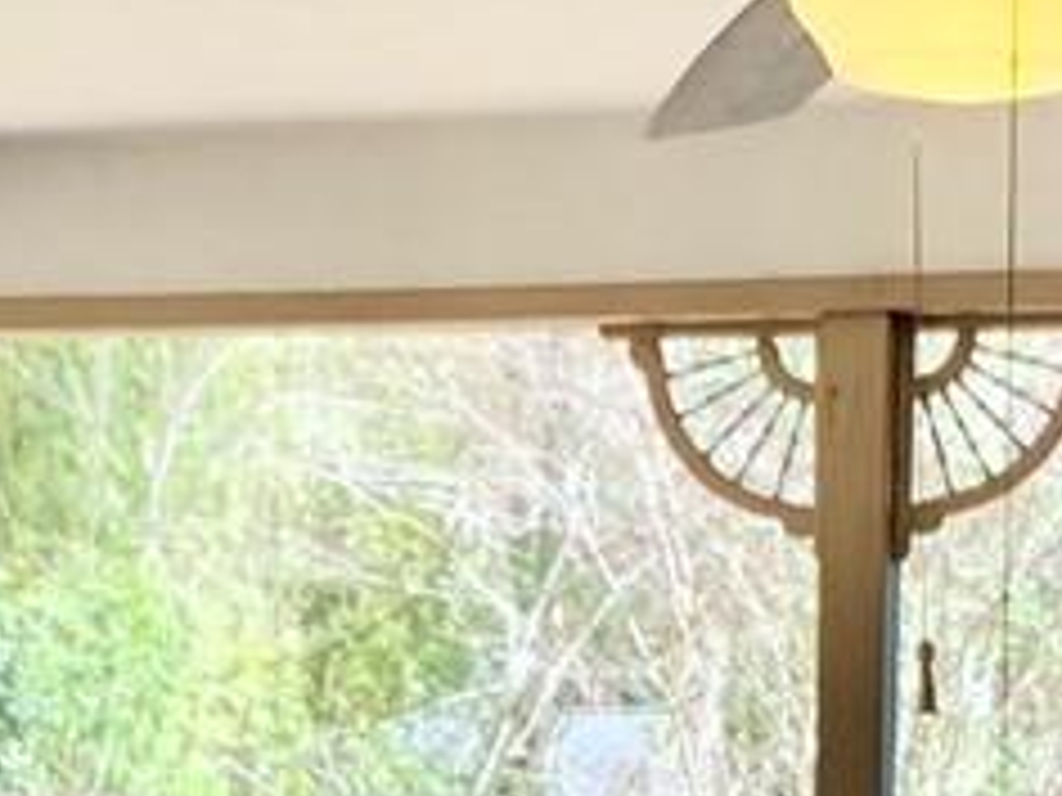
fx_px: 5400
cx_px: 562
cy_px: 1812
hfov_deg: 11.2
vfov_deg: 7.9
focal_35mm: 176
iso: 50
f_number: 1.8
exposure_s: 1/121
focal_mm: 4.25
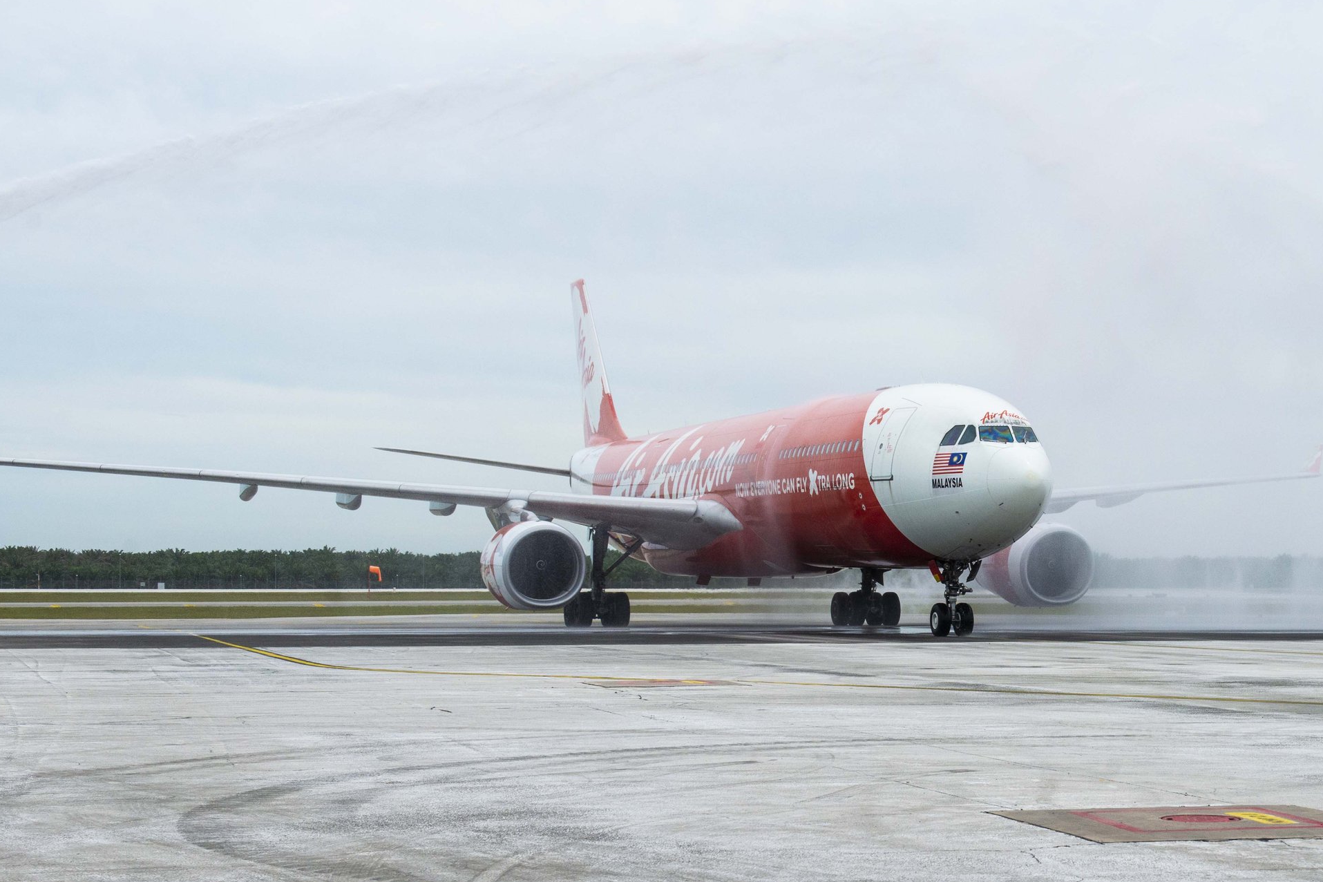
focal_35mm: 71
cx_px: 969
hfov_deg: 28.1
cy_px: 608
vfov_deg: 19.1
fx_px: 2609
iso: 800
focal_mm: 38
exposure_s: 1/1250
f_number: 10
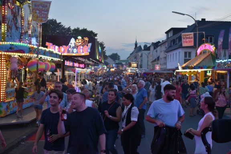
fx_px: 289
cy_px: 77
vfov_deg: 29.9
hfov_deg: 43.6
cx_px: 116
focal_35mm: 45
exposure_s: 1/100
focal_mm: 30
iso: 400
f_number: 5
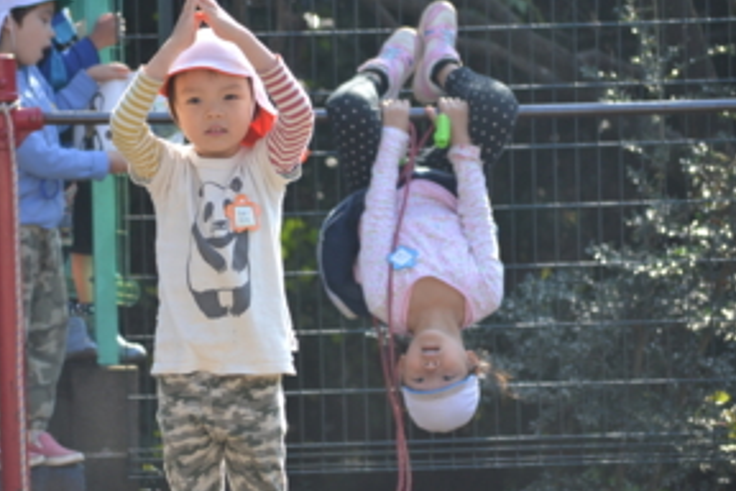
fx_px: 5759
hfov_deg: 7.3
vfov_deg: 4.9
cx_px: 276
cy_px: 311
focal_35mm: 282
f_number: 5
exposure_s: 1/400
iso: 400
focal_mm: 135
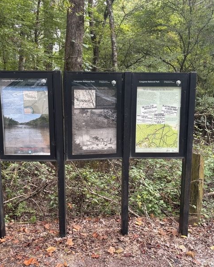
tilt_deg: -7.6
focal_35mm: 34
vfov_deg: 52.8
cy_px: 133
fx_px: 269
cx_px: 106
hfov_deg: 43.4
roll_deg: -0.7
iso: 80
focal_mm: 5.96
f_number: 1.6
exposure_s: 1/121
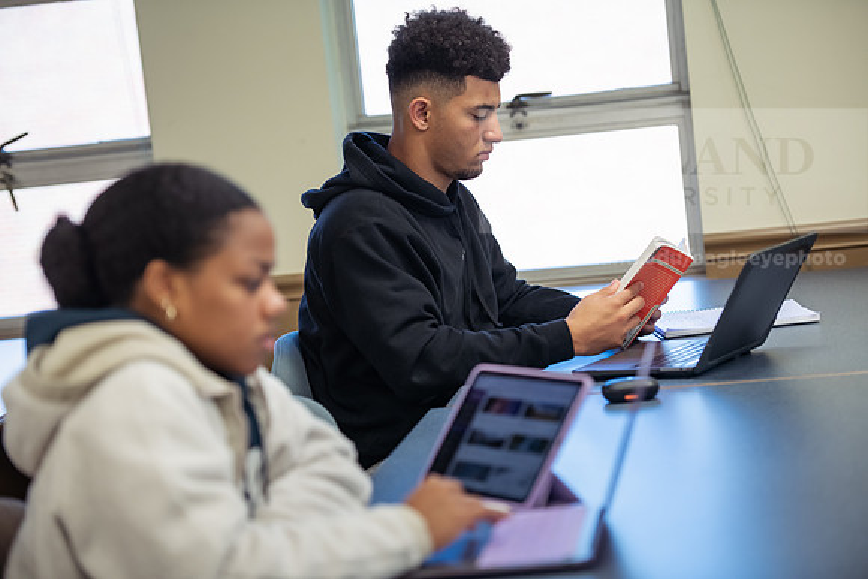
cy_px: 290
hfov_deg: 18.6
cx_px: 434
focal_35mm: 110
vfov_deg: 12.5
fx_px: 2653
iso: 800
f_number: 2.8
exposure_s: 1/200
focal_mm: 110
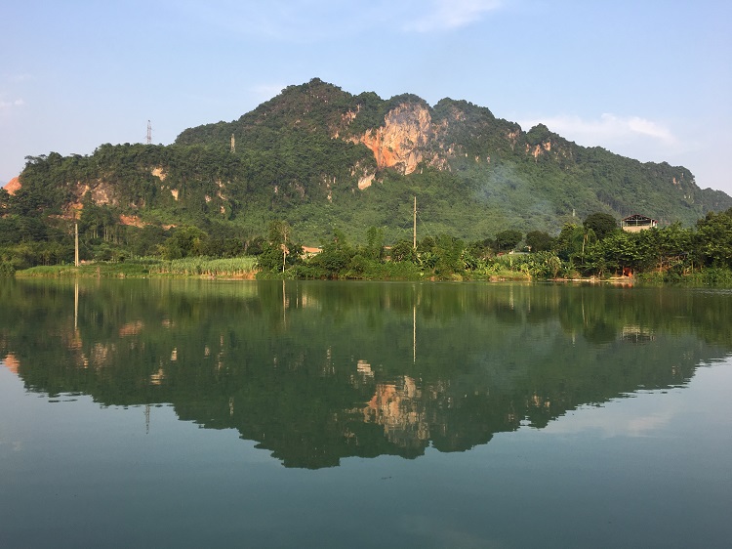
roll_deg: -0.4
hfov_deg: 61.7
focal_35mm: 29
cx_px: 366
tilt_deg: +0.8
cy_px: 274
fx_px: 613
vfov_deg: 48.2
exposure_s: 1/668
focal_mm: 4.15
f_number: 2.2
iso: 25
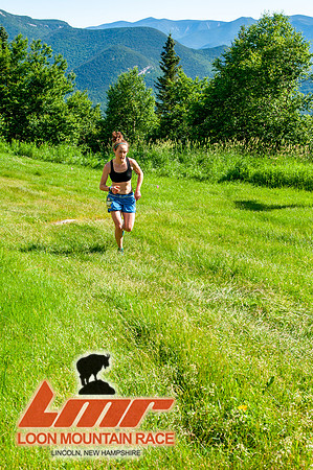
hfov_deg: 26.4
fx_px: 667
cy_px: 235
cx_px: 156
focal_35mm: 51
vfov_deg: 38.9
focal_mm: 34
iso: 200
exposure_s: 1/400
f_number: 8
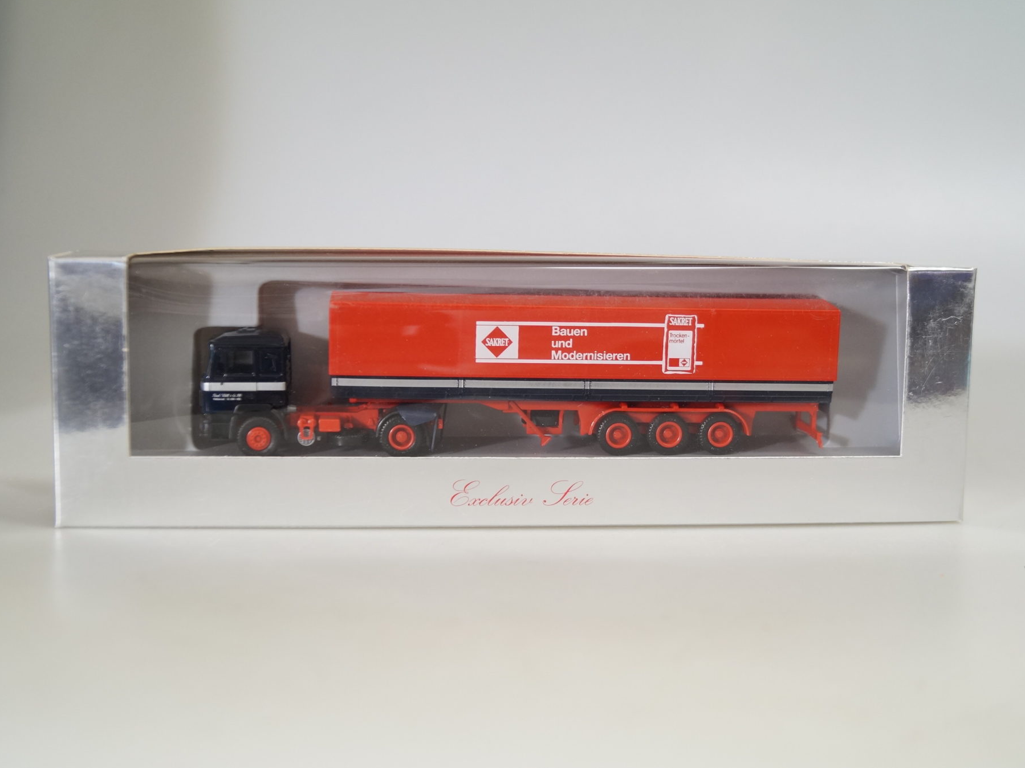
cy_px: 381
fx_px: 1362
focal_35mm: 46
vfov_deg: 31.5
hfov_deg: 41.2
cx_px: 518
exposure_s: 1/160
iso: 640
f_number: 4.5
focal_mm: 28
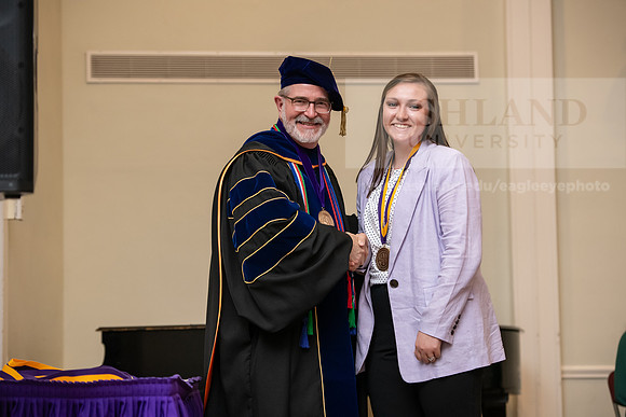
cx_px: 313
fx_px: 1913
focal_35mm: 110
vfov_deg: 12.5
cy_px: 208
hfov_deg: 18.6
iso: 2000
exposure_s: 1/200
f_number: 4
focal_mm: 110
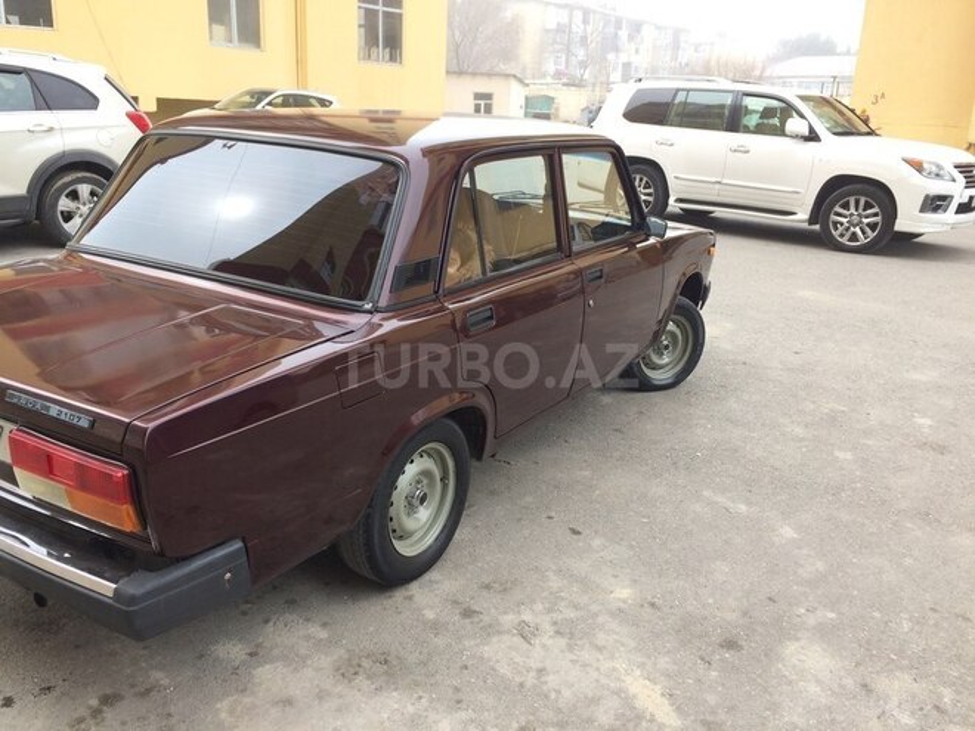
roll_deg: -0.8
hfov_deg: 61.7
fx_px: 817
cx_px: 488
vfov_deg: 48.2
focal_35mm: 29
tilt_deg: -16.2
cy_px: 366
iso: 32
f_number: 2.2
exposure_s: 1/250
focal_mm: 4.15
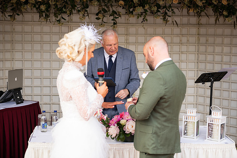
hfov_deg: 28.8
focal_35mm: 70
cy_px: 79
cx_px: 118
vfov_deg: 19.5
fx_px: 461
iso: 100
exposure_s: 1/160
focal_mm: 70
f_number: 3.5
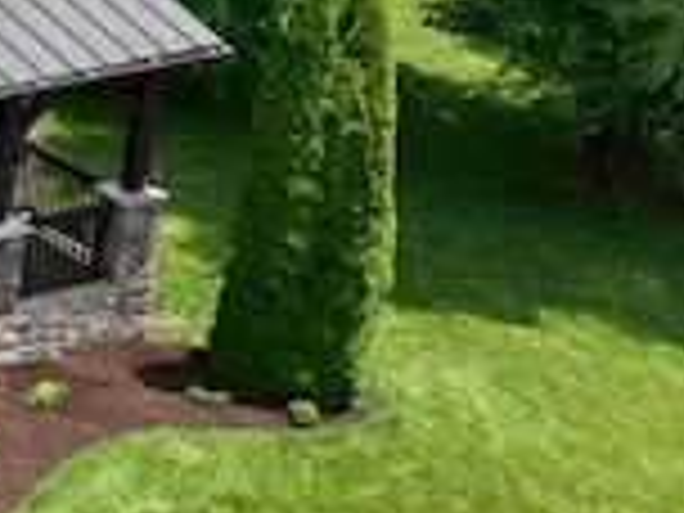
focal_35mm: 126
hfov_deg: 13.3
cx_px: -720
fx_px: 2490
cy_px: 43
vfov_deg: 11.7
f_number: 2.8
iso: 120
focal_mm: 12.29
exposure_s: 1/1250
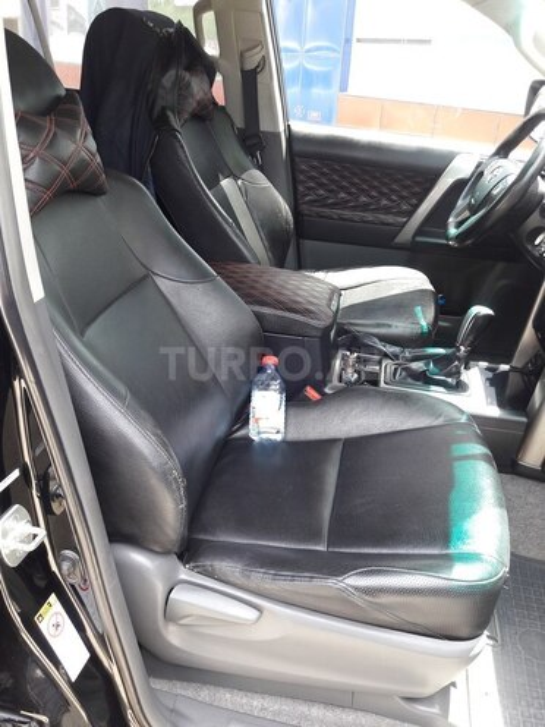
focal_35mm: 28
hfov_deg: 49.7
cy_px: 364
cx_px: 272
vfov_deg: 63.4
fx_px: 588
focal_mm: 3.7
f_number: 1.9
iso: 50
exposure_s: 1/50
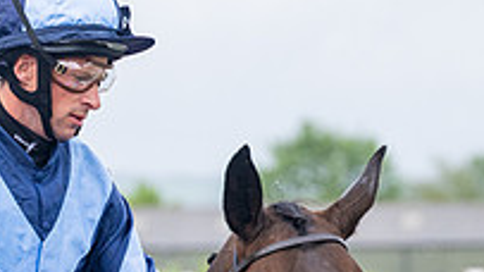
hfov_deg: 5.2
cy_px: 396
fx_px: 5375
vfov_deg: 2.9
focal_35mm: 419
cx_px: 202
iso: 800
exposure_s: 1/1600
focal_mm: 120
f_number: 4
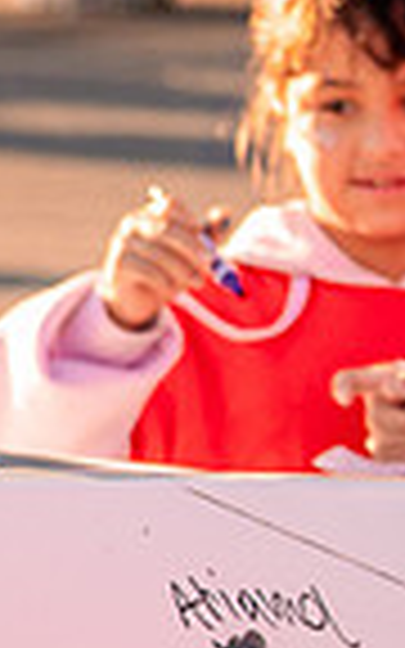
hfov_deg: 2.2
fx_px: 10455
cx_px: 866
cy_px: 380
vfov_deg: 3.6
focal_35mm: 592
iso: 800
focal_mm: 120
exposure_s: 1/640
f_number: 6.3
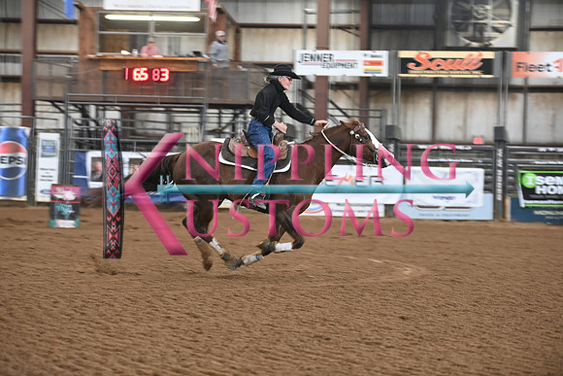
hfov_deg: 18.3
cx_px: 282
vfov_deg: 12.2
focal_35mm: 112
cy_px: 188
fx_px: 1752
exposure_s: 1/250
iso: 2500
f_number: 2.8
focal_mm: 112
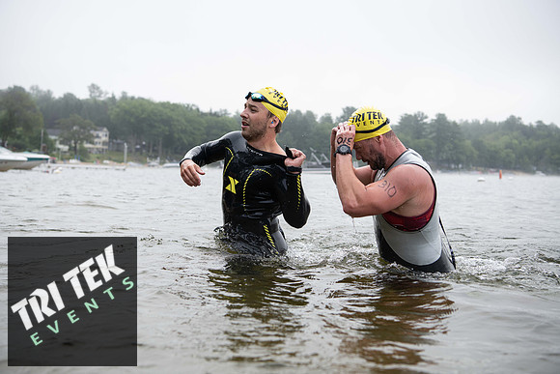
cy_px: 187
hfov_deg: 39.6
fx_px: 778
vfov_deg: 27.0
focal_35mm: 50
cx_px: 280
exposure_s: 1/640
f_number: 4
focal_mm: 50
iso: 500
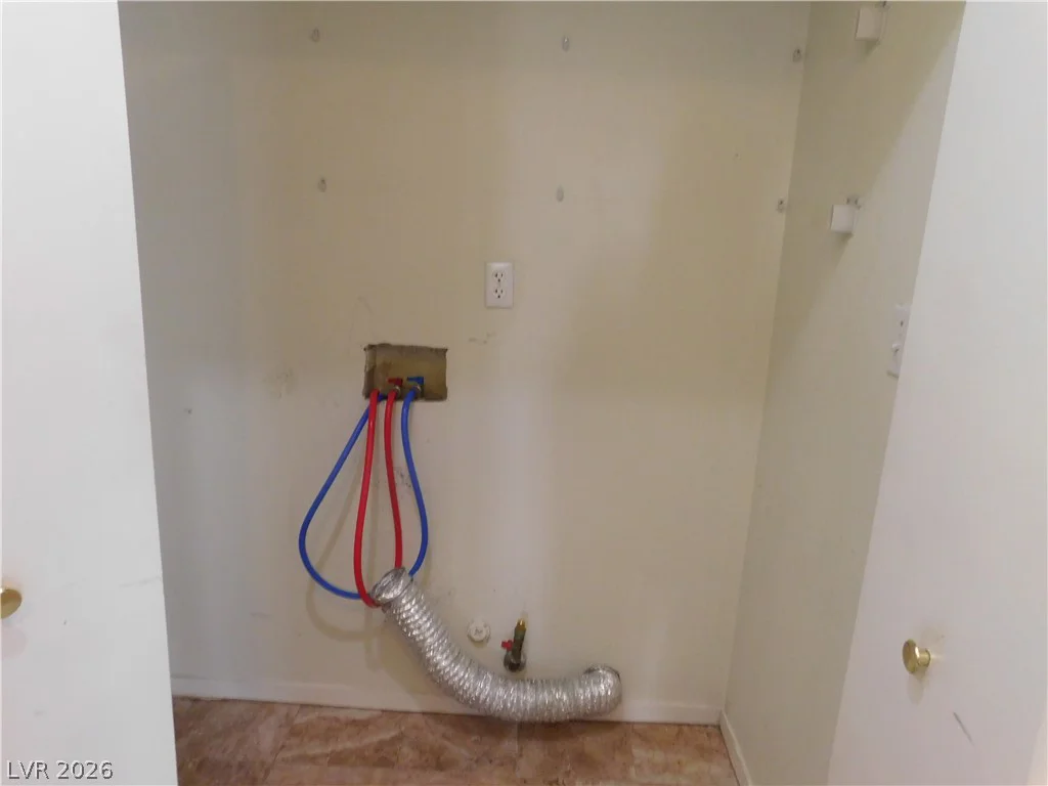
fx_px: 727
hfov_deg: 71.6
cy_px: 393
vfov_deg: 56.8
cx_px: 524
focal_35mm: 24
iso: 320
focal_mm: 4.1
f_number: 3
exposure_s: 1/30
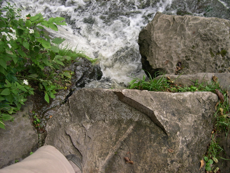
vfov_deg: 37.7
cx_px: 115
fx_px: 253
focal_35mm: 38
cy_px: 86
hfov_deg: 49.0
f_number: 2.8
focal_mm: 8
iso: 100
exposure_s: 1/149
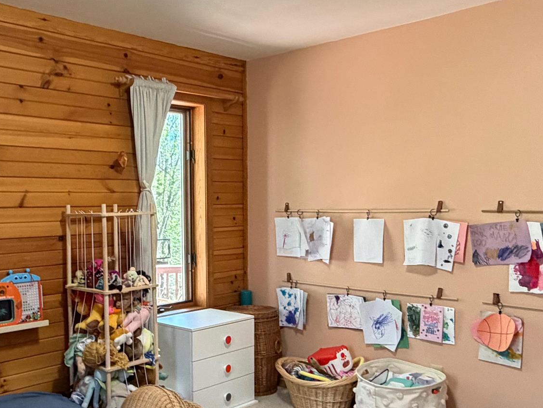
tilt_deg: -1.9
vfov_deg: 37.7
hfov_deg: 47.8
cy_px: 227
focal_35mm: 38
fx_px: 596
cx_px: 162
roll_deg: +1.7
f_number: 2.2
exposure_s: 1/60
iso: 400
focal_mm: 2.22
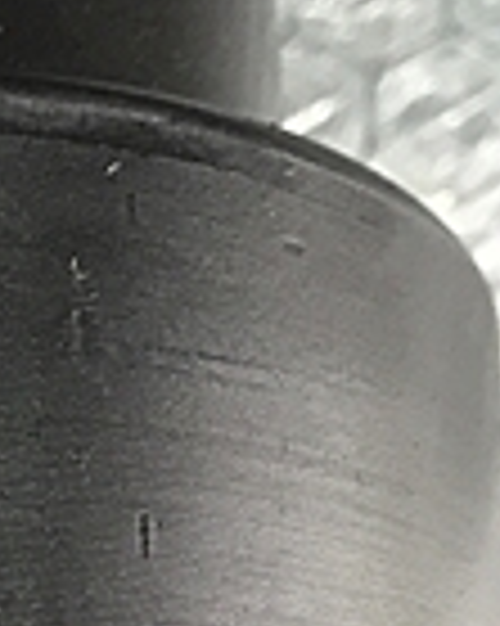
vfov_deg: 14.2
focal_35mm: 126
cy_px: 973
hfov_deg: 11.5
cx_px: -360
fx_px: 2333
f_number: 1.8
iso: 40
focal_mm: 3.99
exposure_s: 1/25
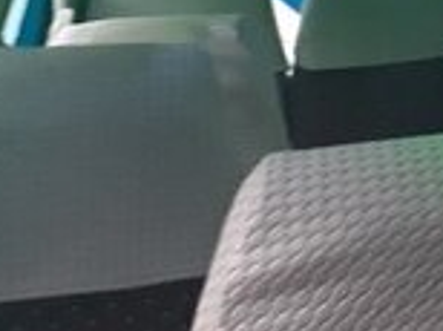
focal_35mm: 116
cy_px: -292
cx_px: 791
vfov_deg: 11.6
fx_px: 1482
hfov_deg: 14.9
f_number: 1.9
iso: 200
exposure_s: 1/33
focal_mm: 3.6
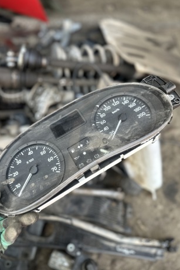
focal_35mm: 26
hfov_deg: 49.4
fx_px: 195
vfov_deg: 69.4
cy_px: 132
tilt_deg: -51.1
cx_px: 77
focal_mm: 6.86
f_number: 1.78
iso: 64
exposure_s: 1/121
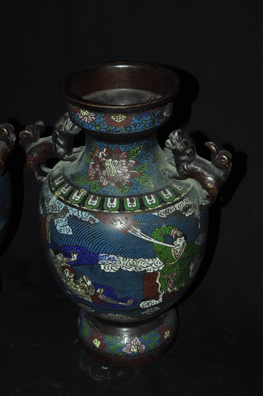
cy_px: 198
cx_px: 132
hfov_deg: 21.5
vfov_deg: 31.9
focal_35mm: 63
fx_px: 692
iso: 200
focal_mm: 42
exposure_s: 1/200
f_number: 20
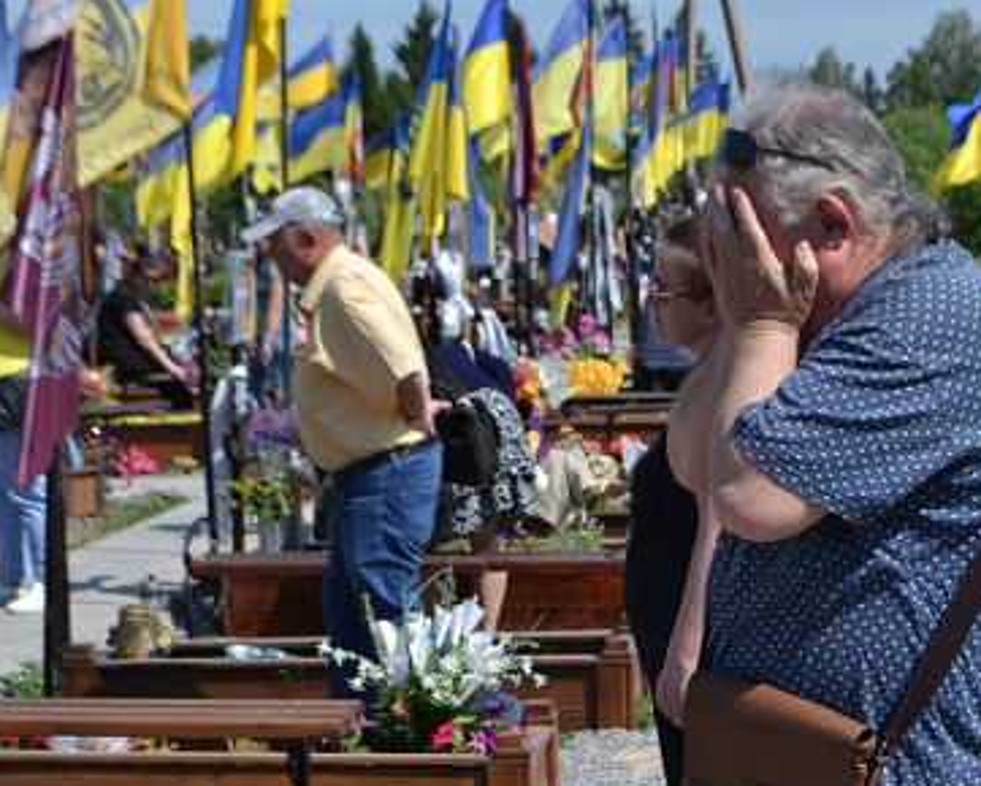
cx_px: 789
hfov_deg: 19.3
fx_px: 2847
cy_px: 496
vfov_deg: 15.7
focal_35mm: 98
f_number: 8
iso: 100
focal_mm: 42
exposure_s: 1/250
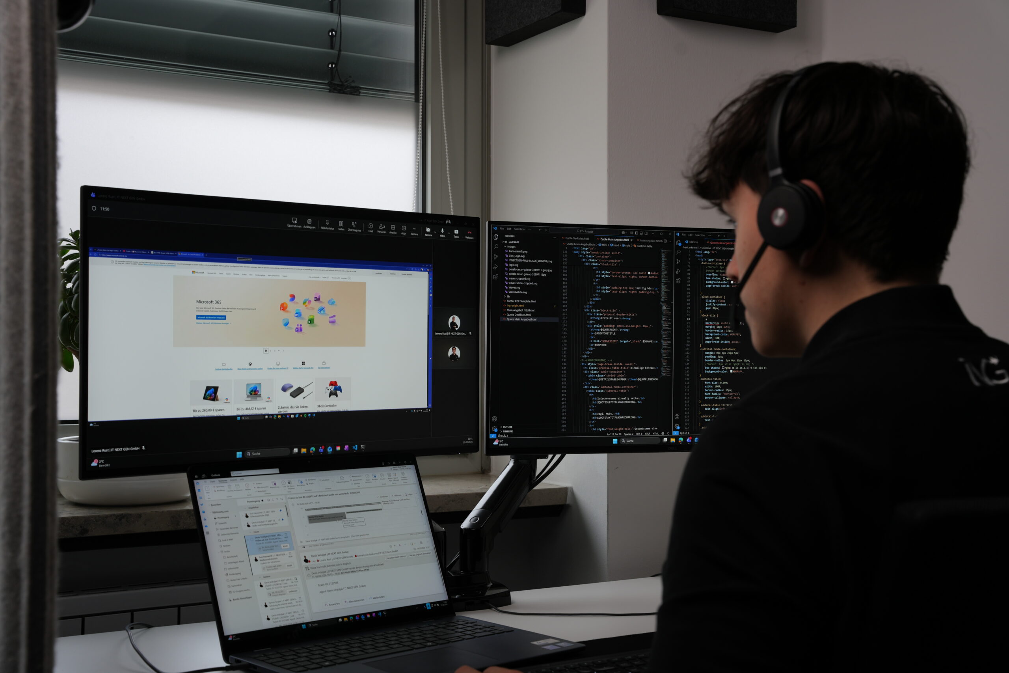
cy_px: 336
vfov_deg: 28.9
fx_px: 1303
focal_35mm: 46
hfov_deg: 42.3
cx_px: 504
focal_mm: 46.5
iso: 160
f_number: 6.3
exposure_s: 1/20
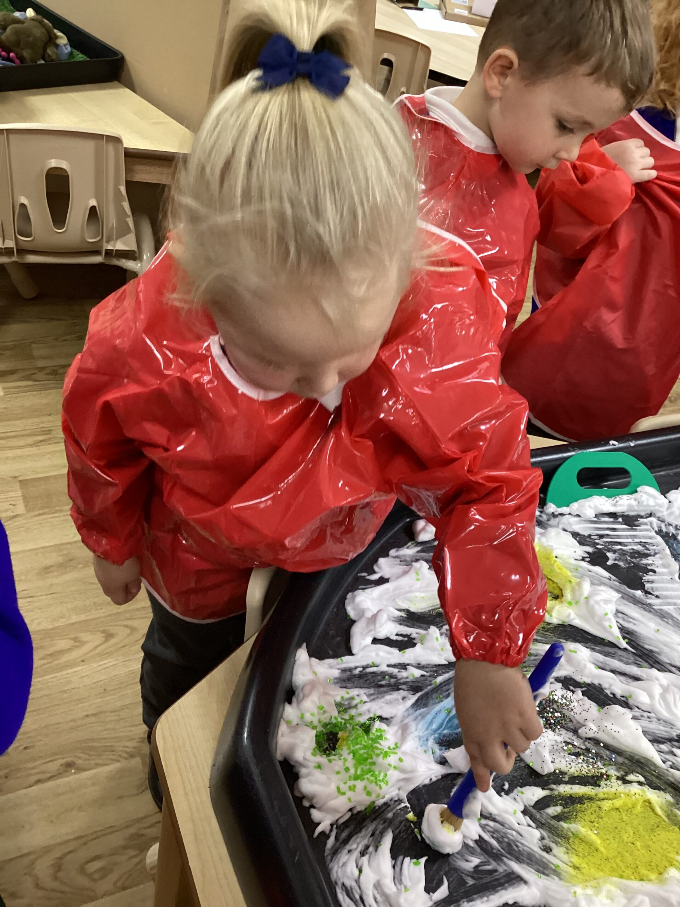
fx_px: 812
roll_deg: -11.7
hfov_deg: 45.4
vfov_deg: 58.4
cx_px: 340
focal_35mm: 31
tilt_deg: -40.2
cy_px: 454
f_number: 2.4
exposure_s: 1/50
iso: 320
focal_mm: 3.3
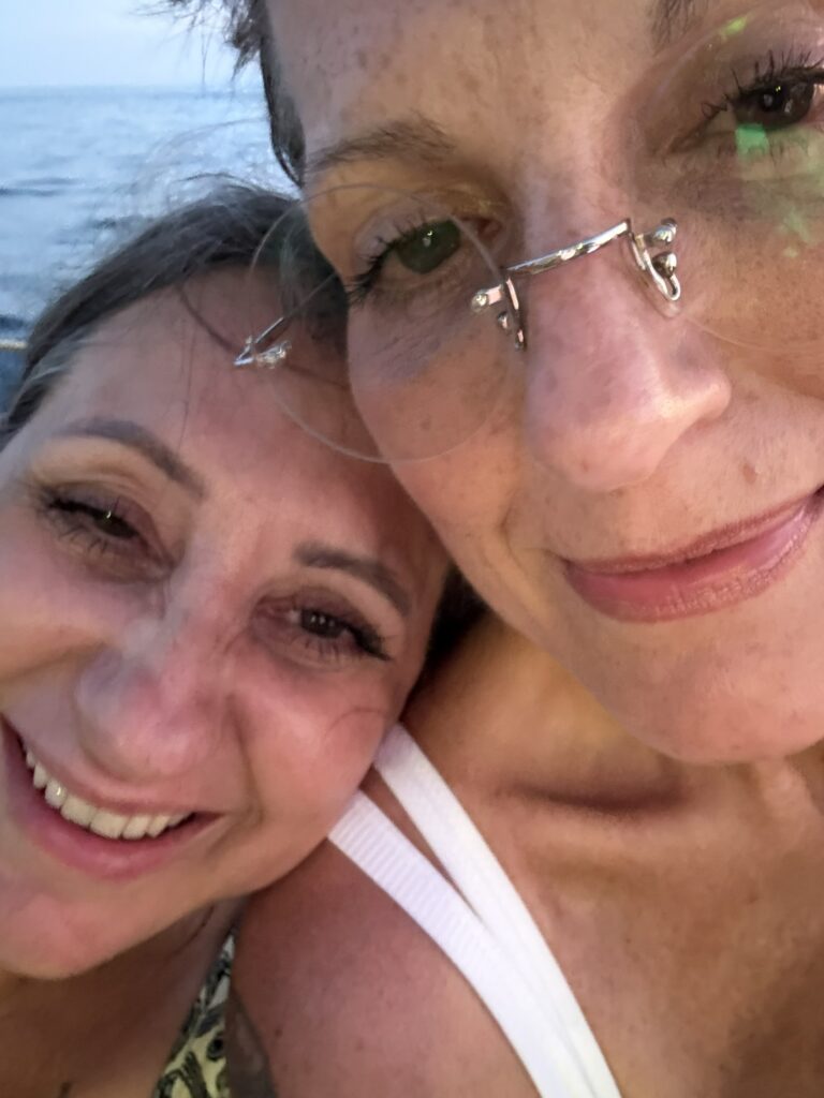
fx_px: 952
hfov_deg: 46.8
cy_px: 549
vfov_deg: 60.0
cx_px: 412
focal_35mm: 30
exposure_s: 1/15
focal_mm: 2.69
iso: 640
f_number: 1.9
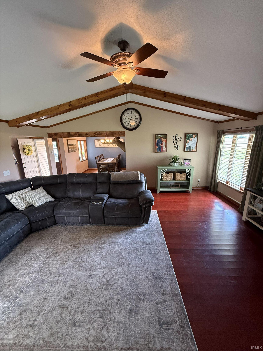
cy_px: 176
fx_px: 142
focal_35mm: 14
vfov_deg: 102.1
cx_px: 132
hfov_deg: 85.7
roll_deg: +0.8
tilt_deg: -13.6
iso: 500
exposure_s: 1/60
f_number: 2.2
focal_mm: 2.22
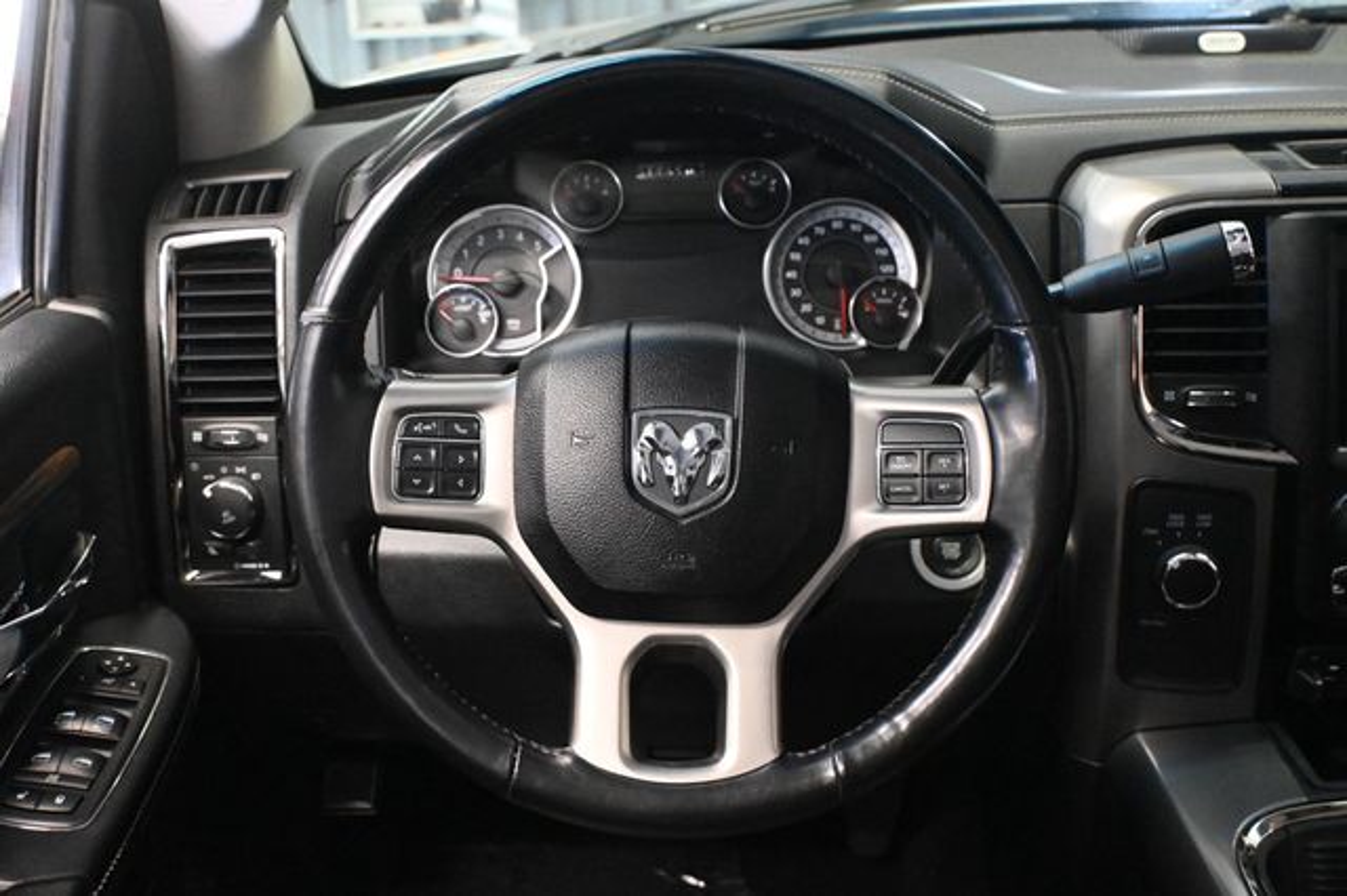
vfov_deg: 33.6
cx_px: 674
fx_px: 1486
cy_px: 448
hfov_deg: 48.7
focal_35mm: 40
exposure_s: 1/60
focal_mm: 26.5
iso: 8000
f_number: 4.5
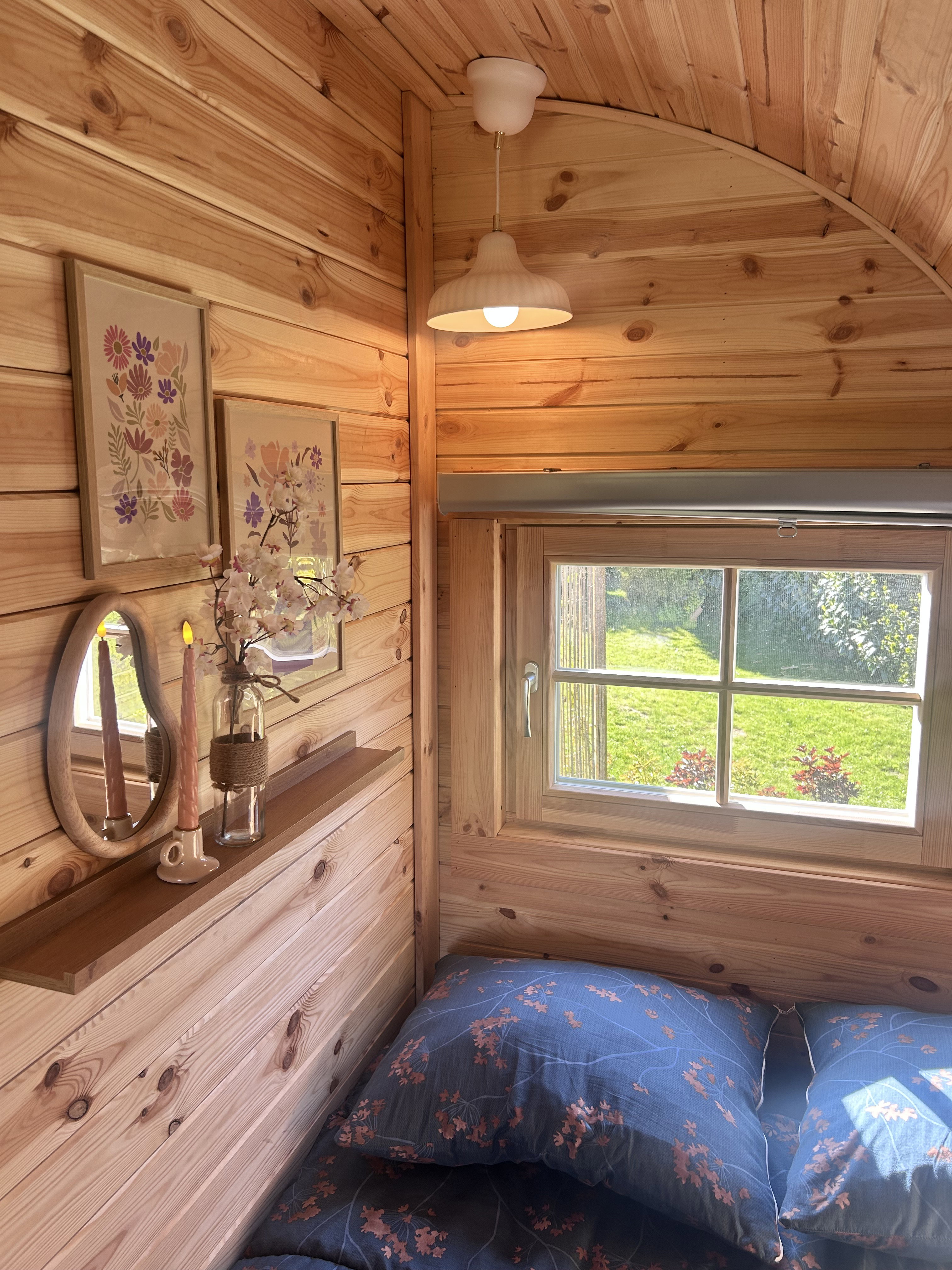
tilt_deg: -10.2
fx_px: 953
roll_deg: -0.4
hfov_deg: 53.1
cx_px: 476
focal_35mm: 26
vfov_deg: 67.3
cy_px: 635
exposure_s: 1/121
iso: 40
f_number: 1.5
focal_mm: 5.7
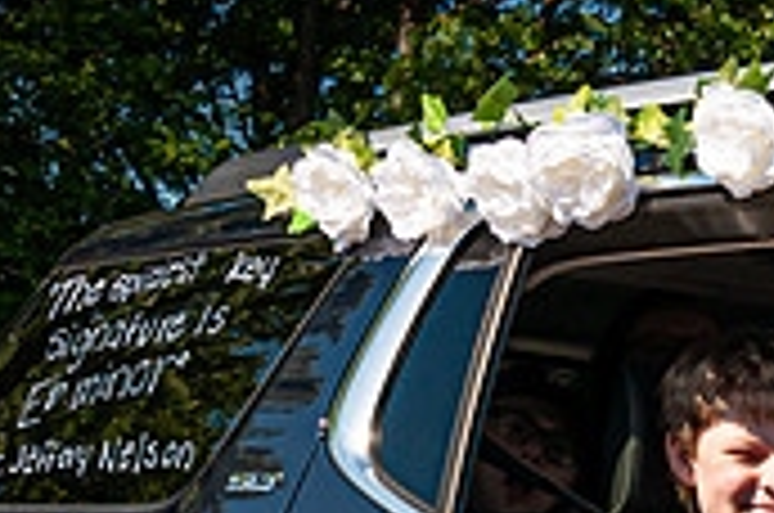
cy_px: 714
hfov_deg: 17.2
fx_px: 2339
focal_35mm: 109
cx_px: 1110
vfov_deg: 12.1
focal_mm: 20
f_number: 9
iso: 200
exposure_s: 1/320
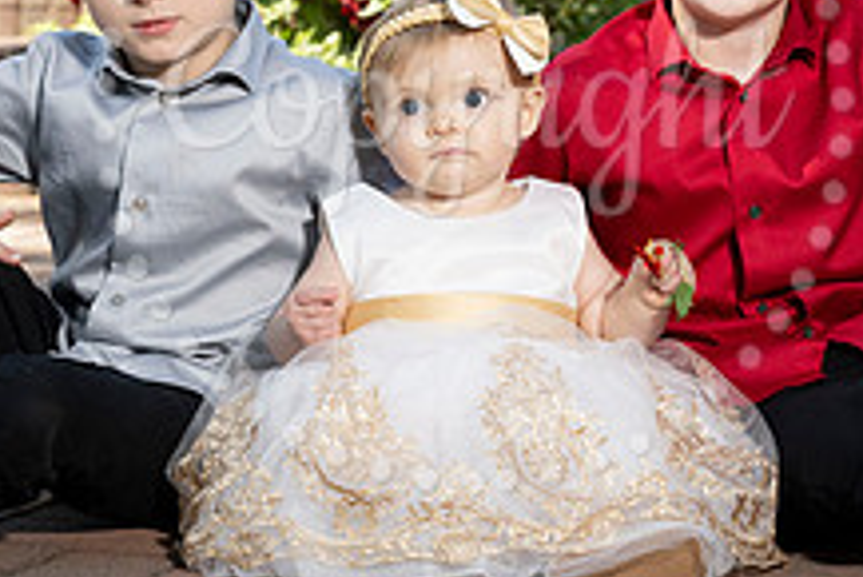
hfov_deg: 12.4
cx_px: 473
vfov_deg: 8.3
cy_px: 105
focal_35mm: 166
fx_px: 3982
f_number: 5
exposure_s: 1/200
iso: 500
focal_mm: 62
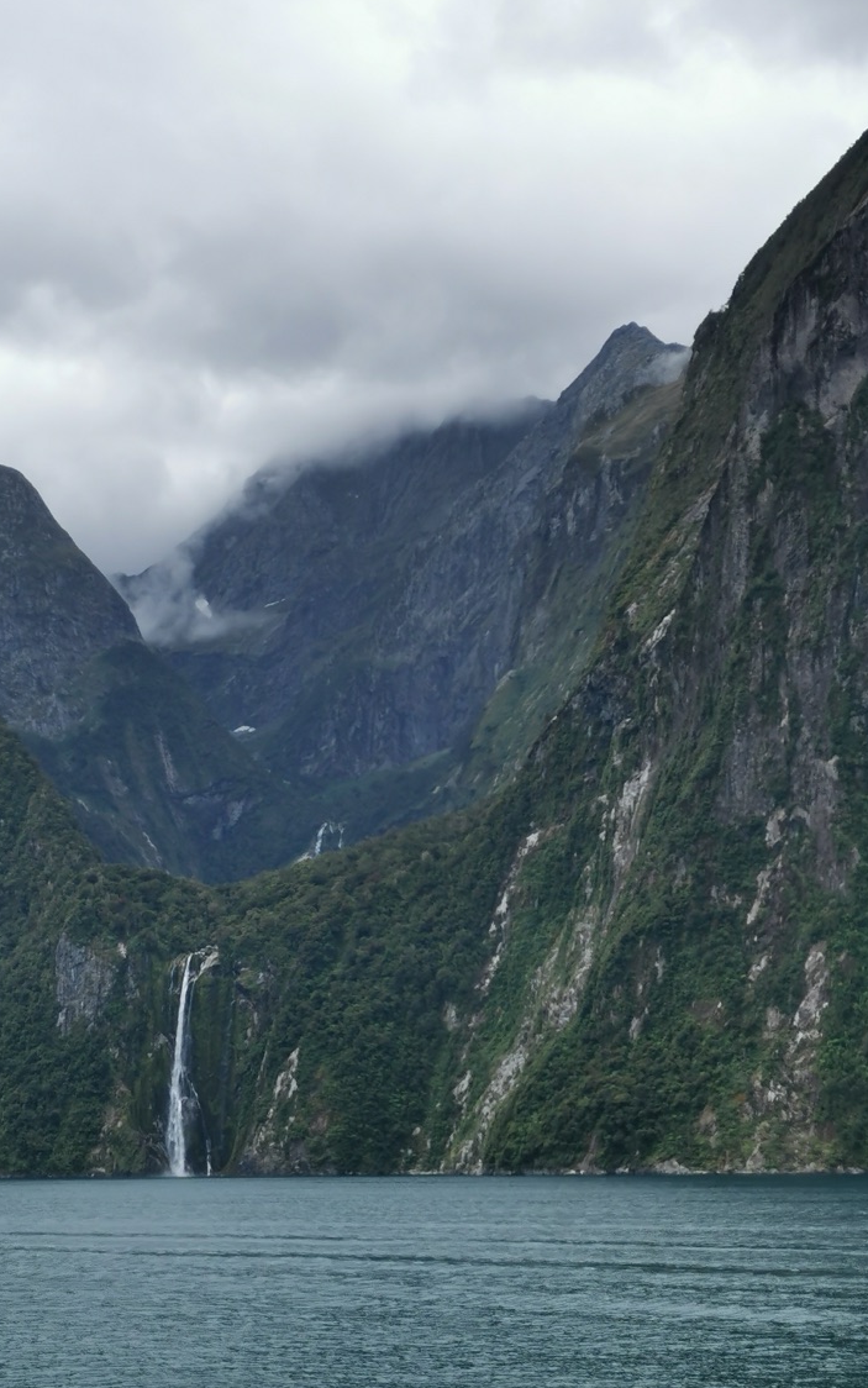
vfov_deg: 31.1
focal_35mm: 66
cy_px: 661
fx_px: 2497
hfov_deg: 19.6
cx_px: 267
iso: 50
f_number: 1.8
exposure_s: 1/2381
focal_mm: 5.58
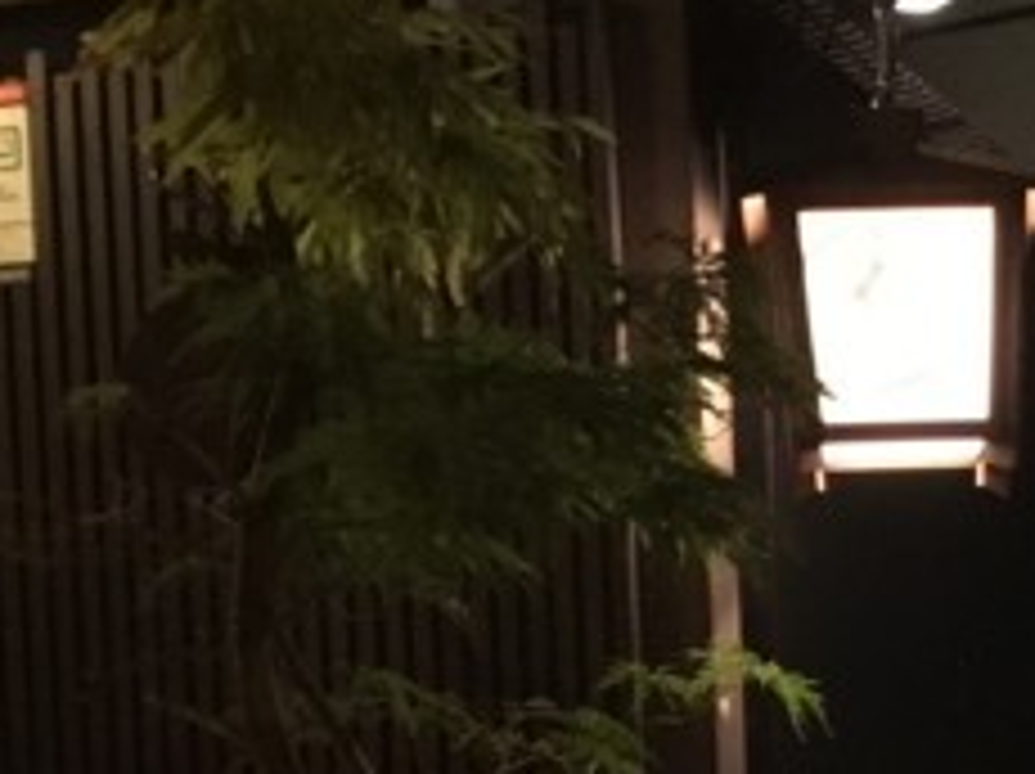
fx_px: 3226
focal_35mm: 108
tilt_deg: -3.7
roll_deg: +1.2
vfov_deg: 13.1
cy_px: 1080
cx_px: 1066
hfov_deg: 17.7
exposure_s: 1/15
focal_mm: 3.3
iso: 500
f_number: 2.4
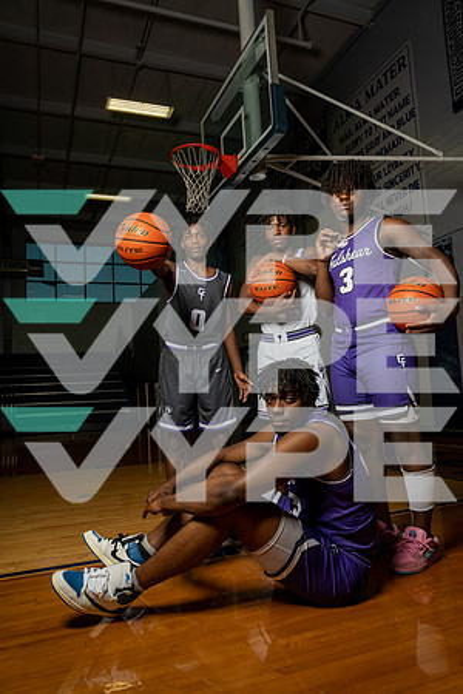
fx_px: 502
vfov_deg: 69.4
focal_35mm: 26
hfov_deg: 49.6
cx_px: 232
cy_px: 347
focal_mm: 26
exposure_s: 1/200
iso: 320
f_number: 8
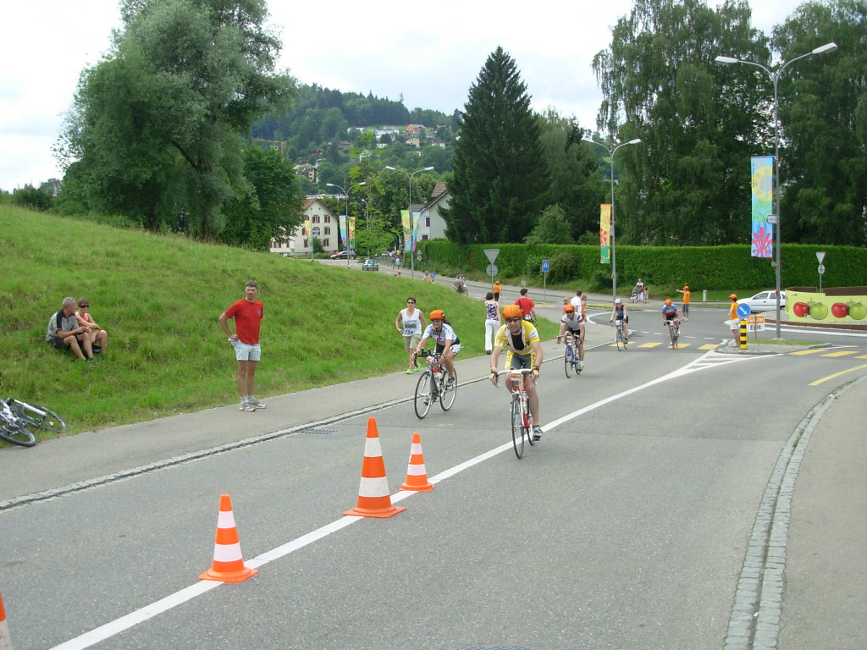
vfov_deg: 37.7
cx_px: 434
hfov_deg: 49.0
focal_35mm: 38
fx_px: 952
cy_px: 325
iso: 50
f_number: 2.9
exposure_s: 1/645
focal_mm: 6.3
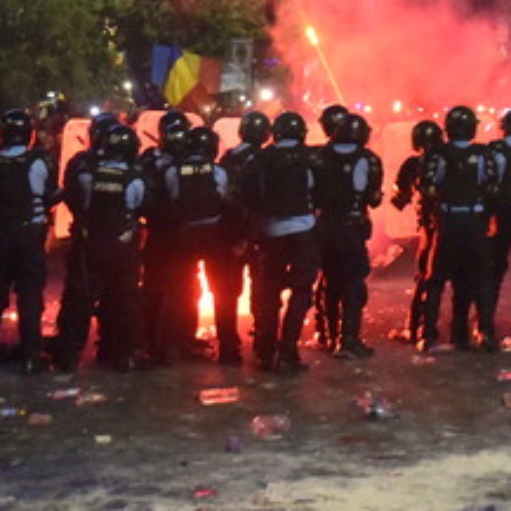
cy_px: -39
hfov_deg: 14.2
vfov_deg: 14.1
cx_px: 489
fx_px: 2021
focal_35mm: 121
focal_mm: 35
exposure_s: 1/100
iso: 10000
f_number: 4
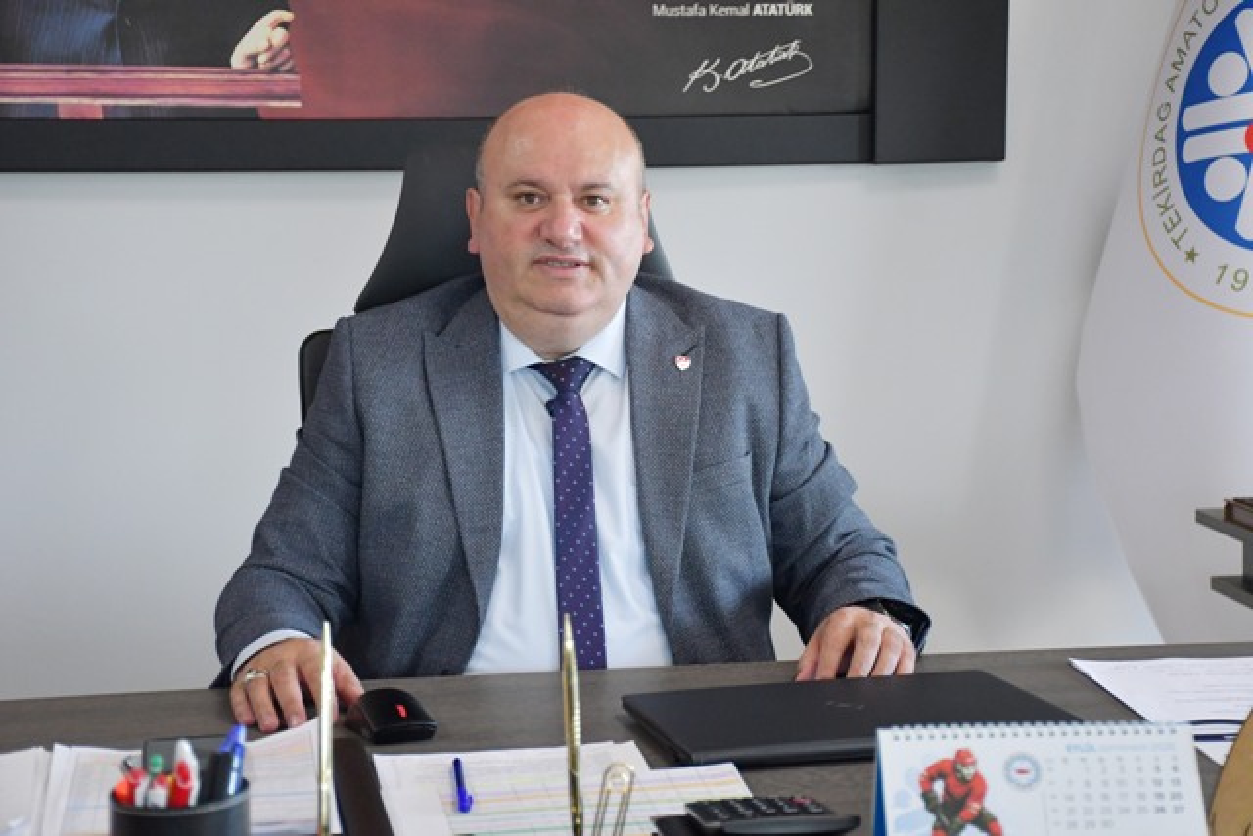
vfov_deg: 17.5
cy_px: 418
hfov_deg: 26.0
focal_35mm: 78
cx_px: 626
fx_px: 2715
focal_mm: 52
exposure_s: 1/125
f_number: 4.8
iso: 2800
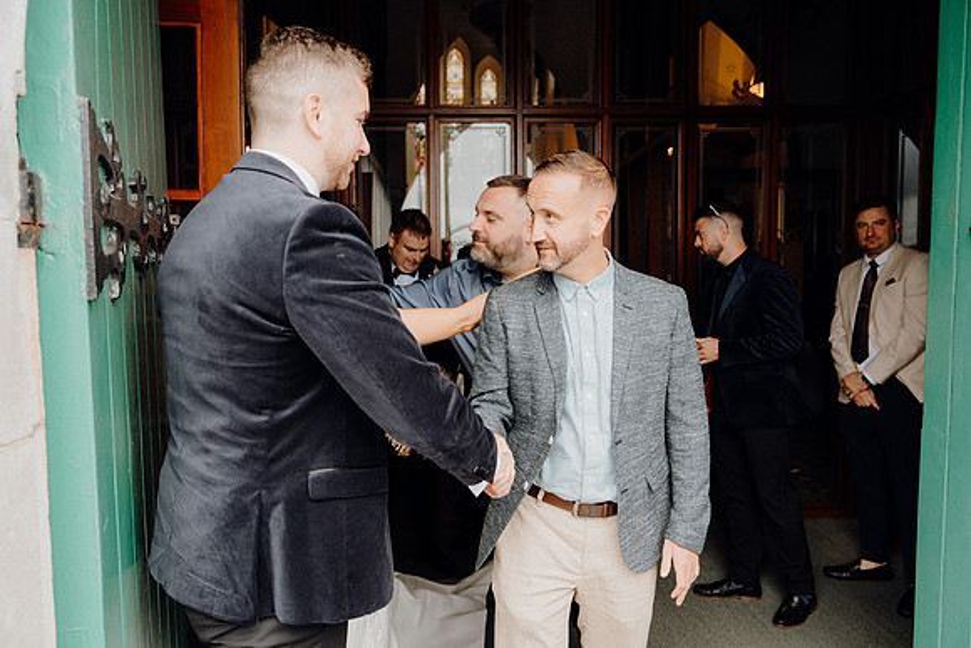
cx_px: 486
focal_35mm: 29
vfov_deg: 45.0
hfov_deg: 63.6
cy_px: 324
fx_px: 782
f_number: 3.5
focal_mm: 29
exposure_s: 1/200
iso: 320
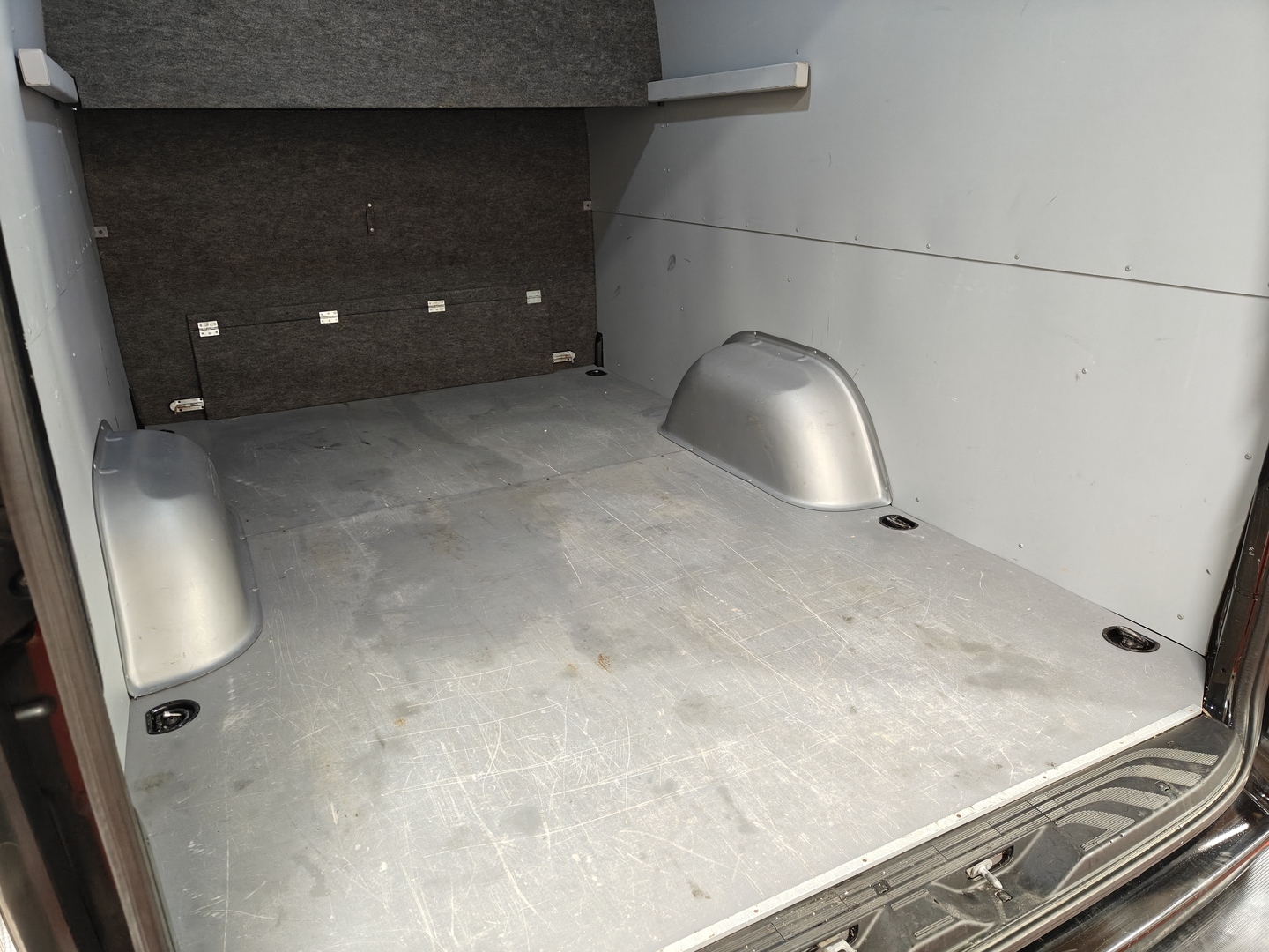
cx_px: 634
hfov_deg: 71.6
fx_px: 880
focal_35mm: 24
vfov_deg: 56.8
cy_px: 476
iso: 320
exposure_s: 1/50
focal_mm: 5.59
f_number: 1.8
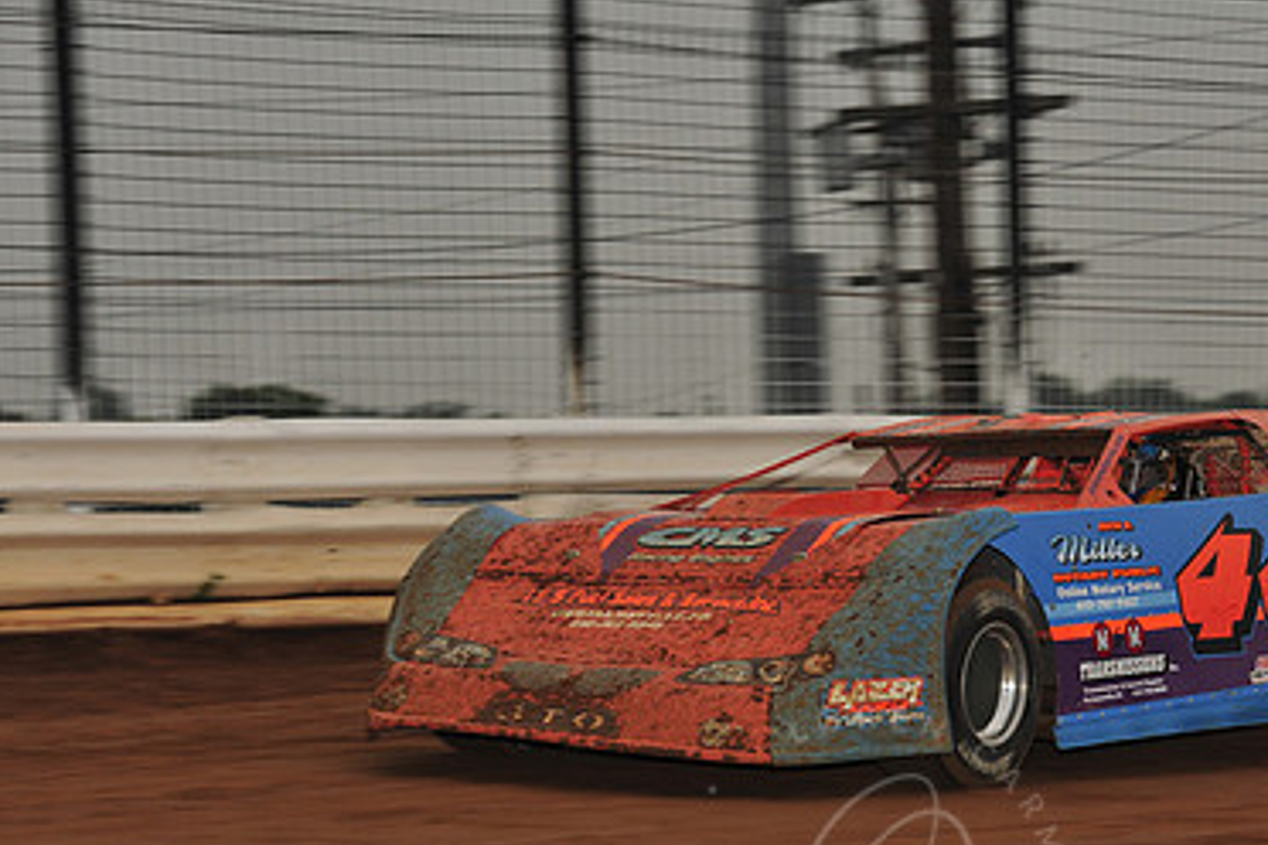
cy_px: 596
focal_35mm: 226
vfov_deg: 6.1
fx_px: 7960
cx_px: 866
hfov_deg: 9.1
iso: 640
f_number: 8
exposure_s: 1/320
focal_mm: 145
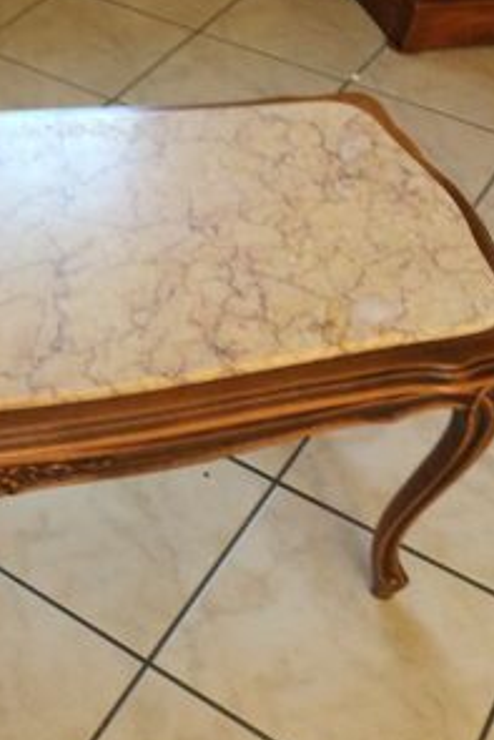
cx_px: -23
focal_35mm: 49
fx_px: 1007
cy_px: 416
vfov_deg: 40.3
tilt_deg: -48.6
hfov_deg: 25.9
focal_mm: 4.15
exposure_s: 1/33
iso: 100
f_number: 2.2
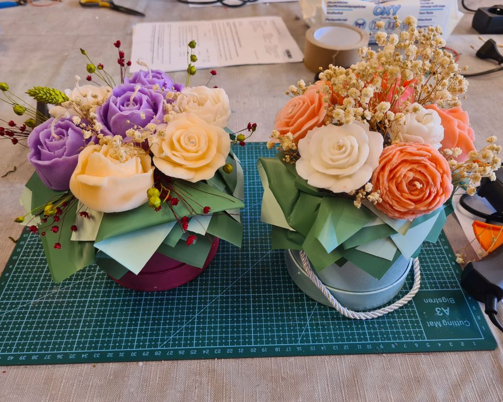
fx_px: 417
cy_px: 194
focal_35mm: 28
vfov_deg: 51.5
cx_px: 260
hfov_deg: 62.2
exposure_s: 1/50
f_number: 1.8
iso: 80
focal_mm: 5.4
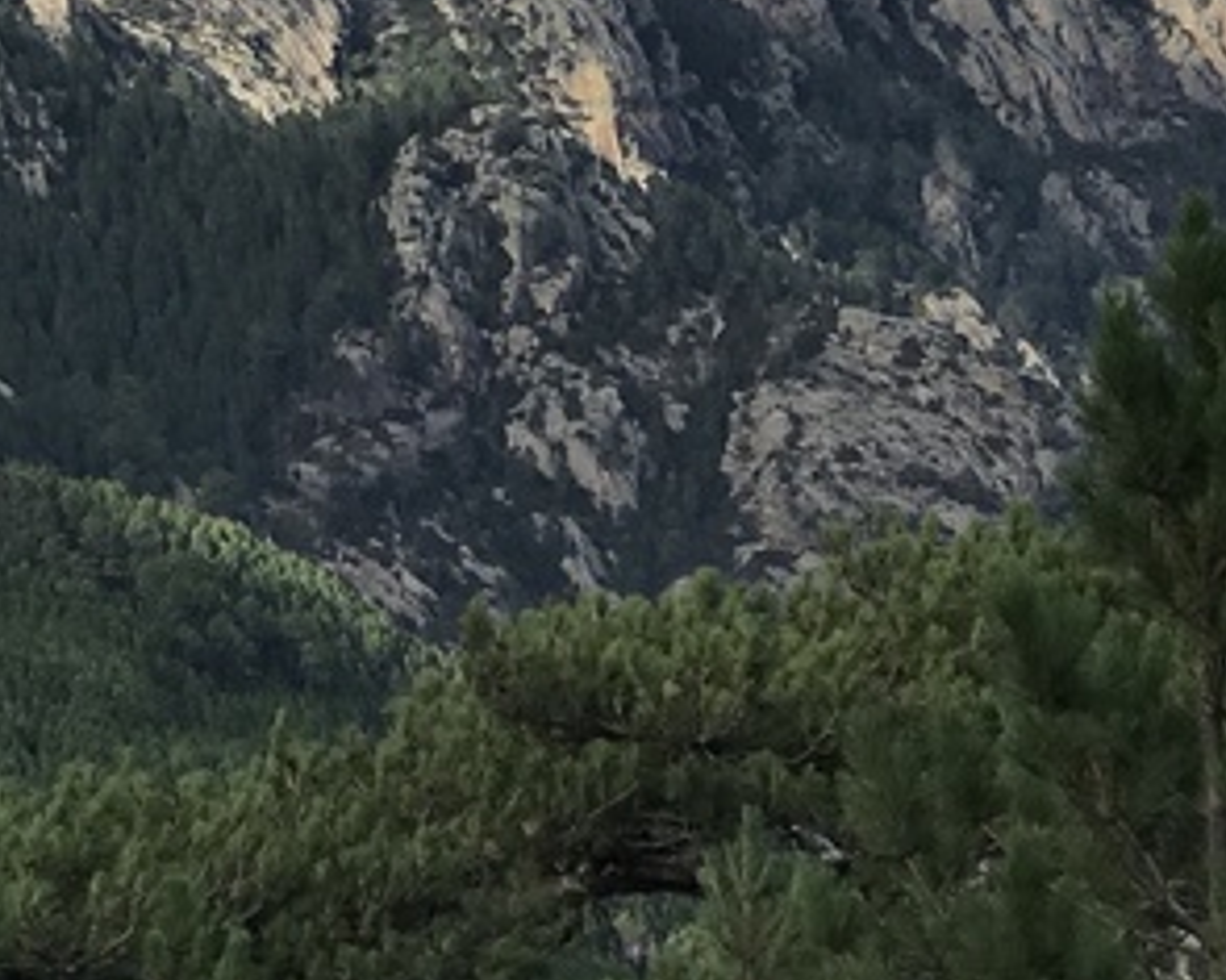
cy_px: -384
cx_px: 200
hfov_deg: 8.5
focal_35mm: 227
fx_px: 8234
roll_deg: +2.0
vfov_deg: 6.7
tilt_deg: -0.1
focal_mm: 6.6
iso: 20
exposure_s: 1/812
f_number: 2.8
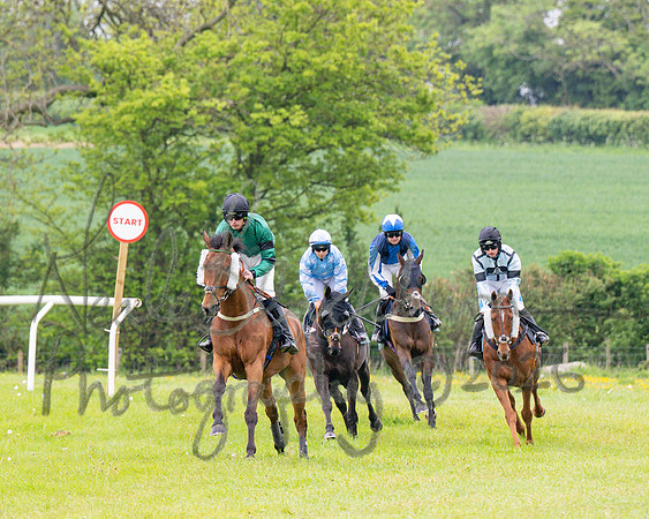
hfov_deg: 4.2
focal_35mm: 456
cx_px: 205
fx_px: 8755
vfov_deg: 3.4
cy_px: 285
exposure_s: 1/1250
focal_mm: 180
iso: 400
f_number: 4
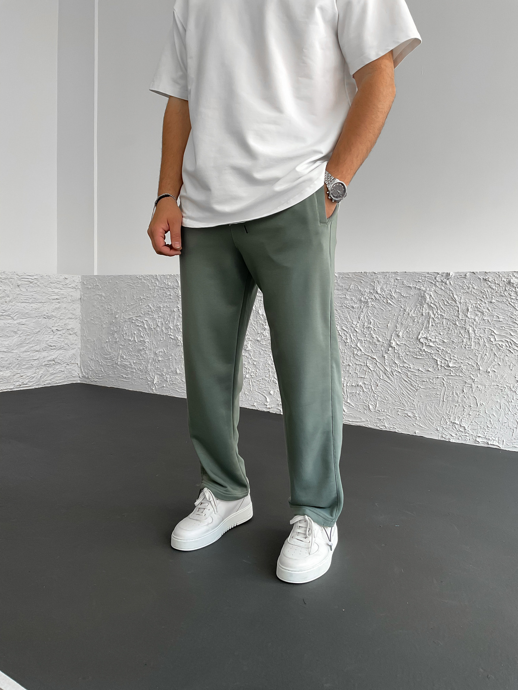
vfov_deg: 61.7
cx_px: 259
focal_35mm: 29
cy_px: 345
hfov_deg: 48.2
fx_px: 579
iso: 40
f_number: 1.8
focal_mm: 3
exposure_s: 1/120
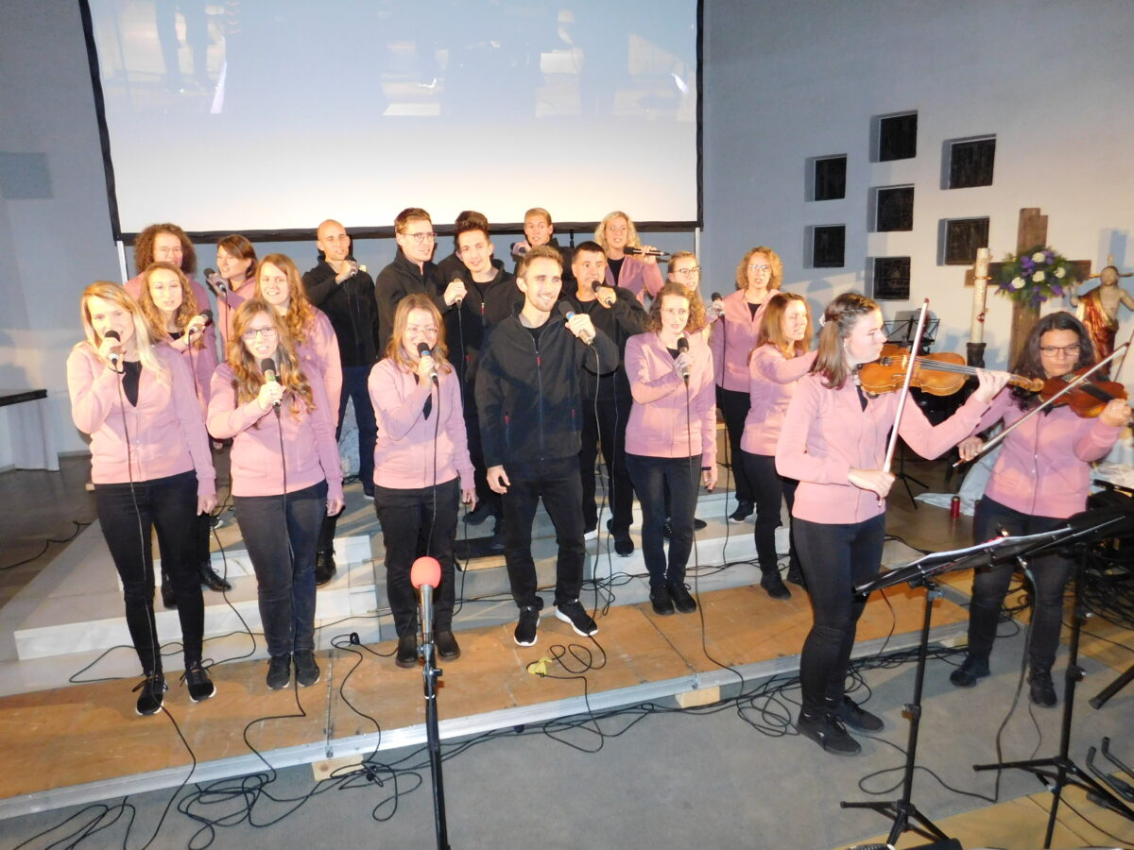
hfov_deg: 73.9
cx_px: 567
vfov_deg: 58.9
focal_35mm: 23
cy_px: 425
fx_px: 753
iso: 400
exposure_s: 1/30
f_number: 3
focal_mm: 4
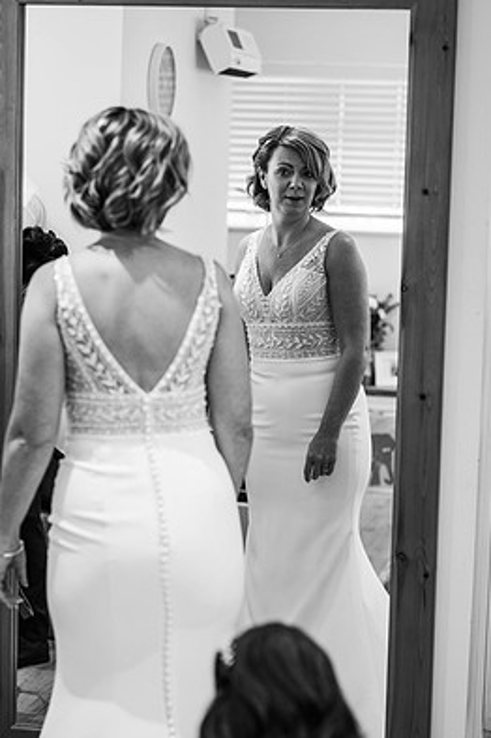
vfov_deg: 21.0
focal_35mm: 97
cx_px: 265
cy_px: 384
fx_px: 1988
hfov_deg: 14.1
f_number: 3.2
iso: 560
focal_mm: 85
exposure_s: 1/200
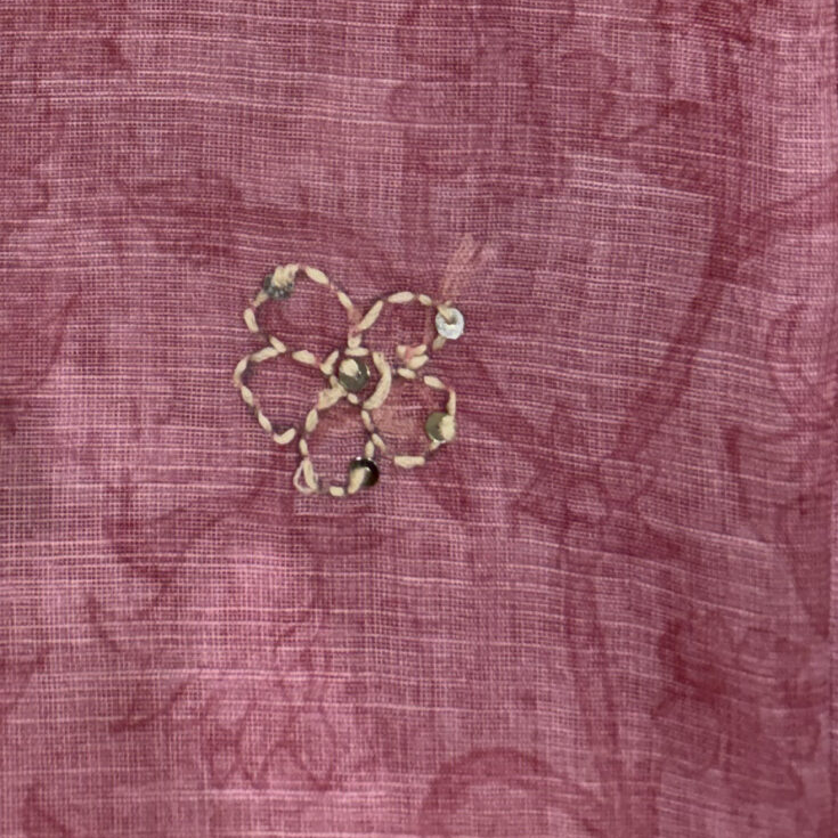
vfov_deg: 18.1
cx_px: -91
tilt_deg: -84.3
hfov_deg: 20.6
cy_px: -570
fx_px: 2191
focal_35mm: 80
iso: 100
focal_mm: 5.96
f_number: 1.6
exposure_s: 1/100
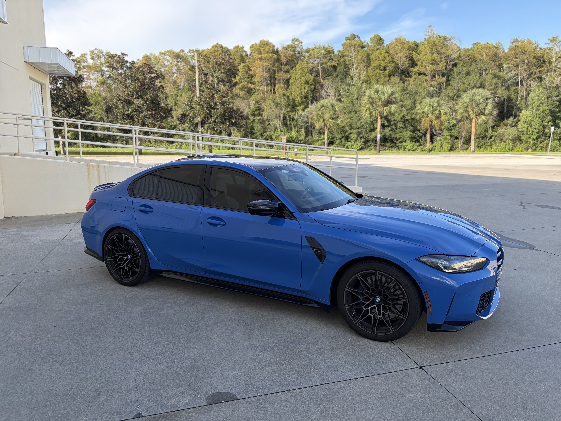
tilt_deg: -8.0
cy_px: 210
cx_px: 280
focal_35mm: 26
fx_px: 421
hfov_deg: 67.3
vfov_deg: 53.1
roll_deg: +0.0
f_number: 1.6
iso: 64
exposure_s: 1/884
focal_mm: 5.96
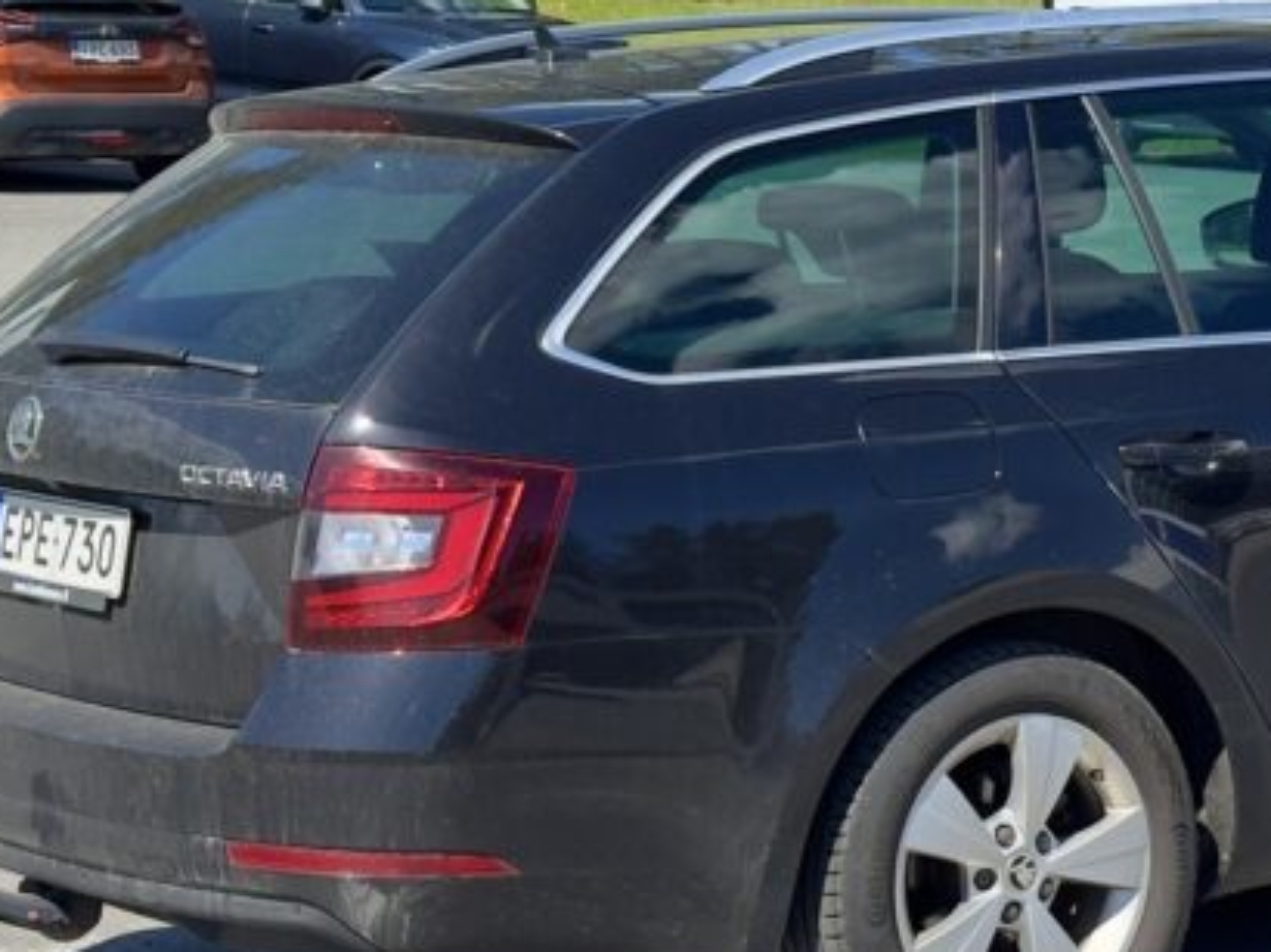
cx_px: 1169
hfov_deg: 16.2
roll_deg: +0.1
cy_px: 496
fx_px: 4403
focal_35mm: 120
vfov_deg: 12.3
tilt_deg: -6.0
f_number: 1.78
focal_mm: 6.76
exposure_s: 1/2833
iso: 64
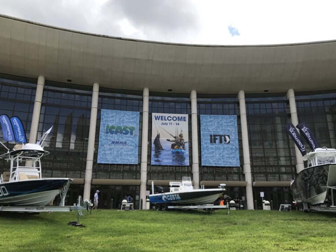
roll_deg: +0.0
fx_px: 281
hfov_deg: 61.7
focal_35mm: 29
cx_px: 169
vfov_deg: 48.2
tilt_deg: +17.5
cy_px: 126
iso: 20
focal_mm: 3.99
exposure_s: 1/1168
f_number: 1.8
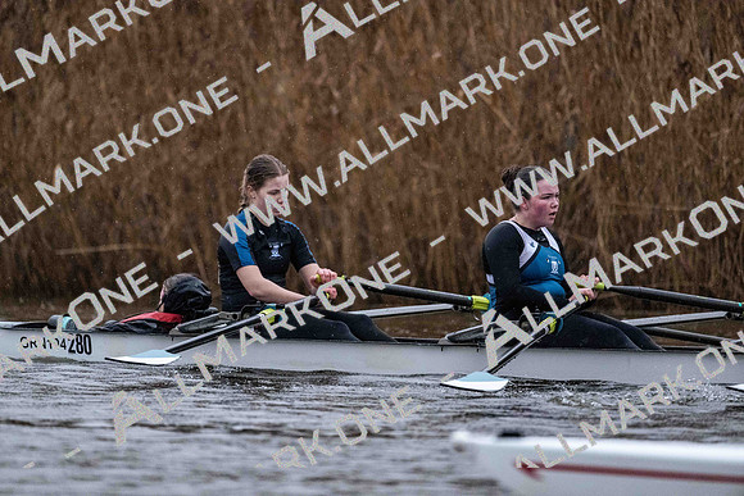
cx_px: 372
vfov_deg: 3.4
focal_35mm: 400
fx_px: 8268
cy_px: 248
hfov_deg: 5.2
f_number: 4.5
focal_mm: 400
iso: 10000
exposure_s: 1/1600
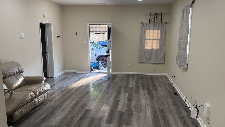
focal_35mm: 29
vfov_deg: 40.2
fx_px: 173
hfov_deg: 66.0
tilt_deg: -10.4
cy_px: 66
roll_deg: -0.6
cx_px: 118
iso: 200
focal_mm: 6.76
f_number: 1.78
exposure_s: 1/120
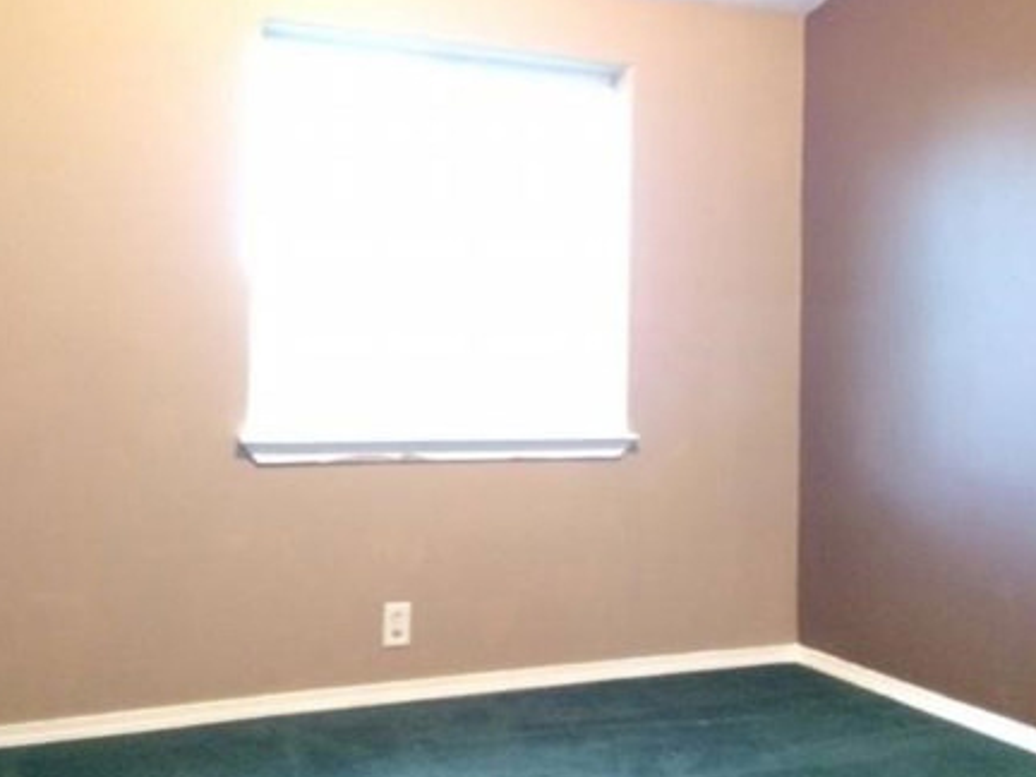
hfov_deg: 43.8
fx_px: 1287
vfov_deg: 33.4
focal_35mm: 43
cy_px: 295
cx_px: 564
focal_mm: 4.15
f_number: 2.2
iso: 640
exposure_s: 1/15
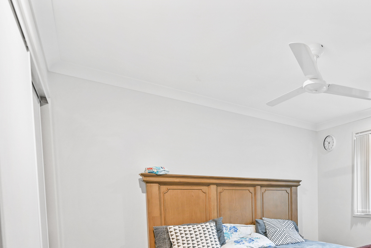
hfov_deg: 64.3
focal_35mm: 24
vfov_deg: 49.1
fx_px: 247
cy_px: 209
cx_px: 317
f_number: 4
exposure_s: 2
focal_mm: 14
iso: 100
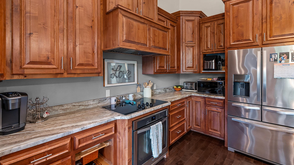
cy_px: 72
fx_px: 133
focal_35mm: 17
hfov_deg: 95.9
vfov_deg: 63.7
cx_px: 146
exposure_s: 1/50
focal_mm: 16
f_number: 4
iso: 800
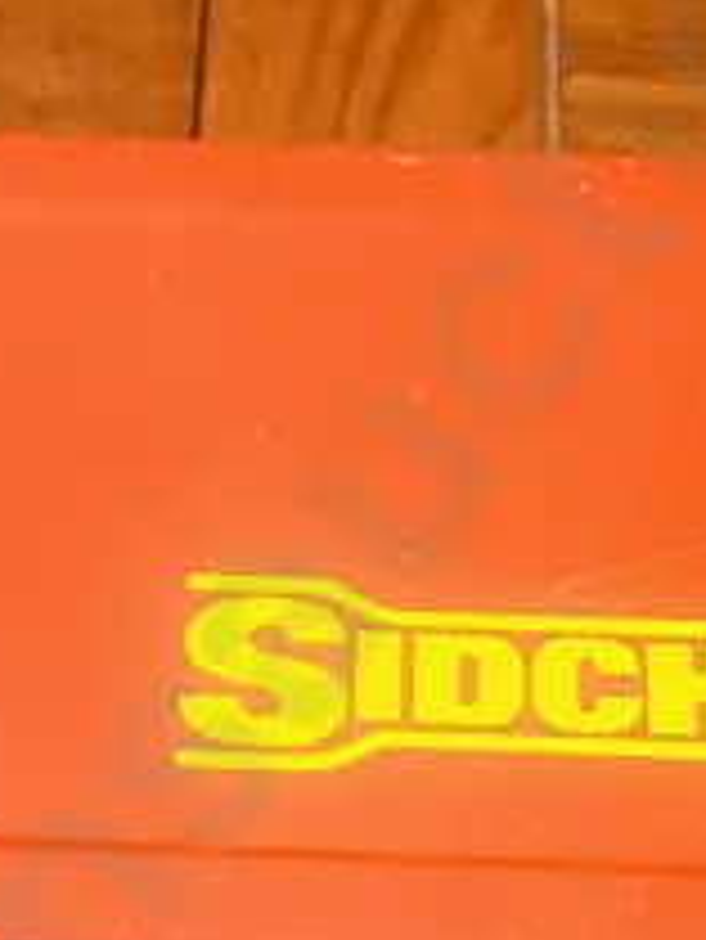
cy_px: 810
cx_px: 148
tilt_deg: -47.5
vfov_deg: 14.3
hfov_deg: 10.8
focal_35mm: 137
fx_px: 3722
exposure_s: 1/33
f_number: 1.8
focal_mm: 3.99
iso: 250
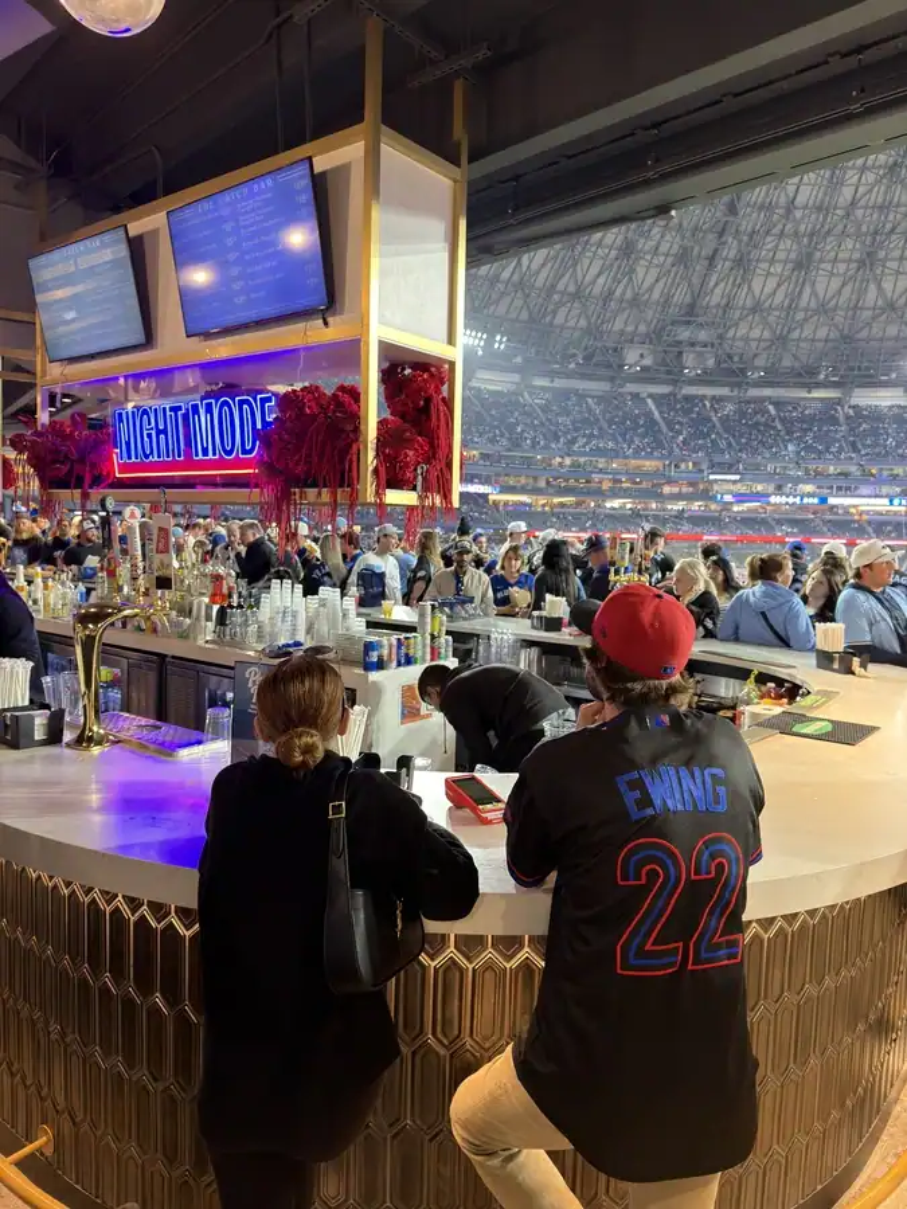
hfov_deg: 56.8
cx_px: 454
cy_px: 604
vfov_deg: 71.6
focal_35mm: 24
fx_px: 838
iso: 250
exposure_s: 1/60
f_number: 1.78
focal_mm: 6.76
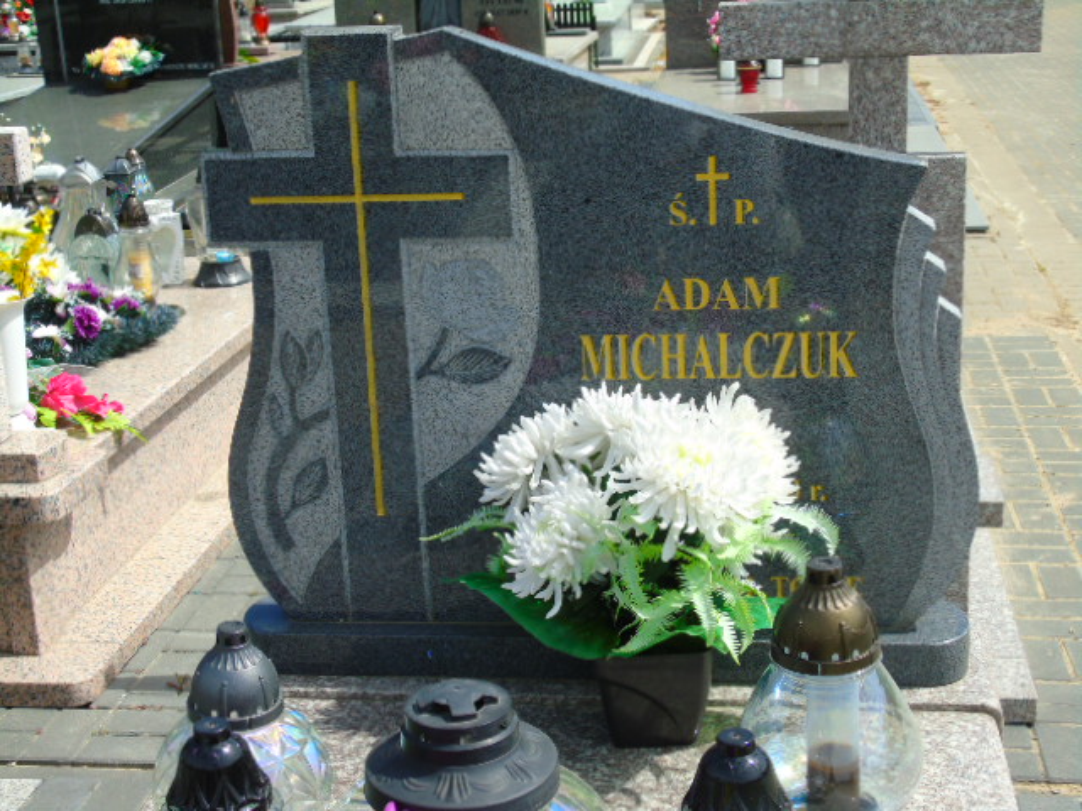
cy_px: 406
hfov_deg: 35.5
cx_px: 541
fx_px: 1688
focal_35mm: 54
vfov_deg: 27.0
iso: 80
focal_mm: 9.6
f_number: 4.3
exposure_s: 1/640
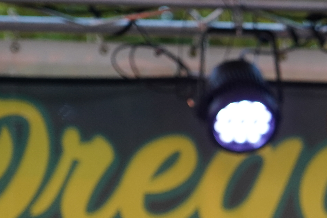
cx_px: 332
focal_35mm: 334
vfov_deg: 4.1
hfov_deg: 6.2
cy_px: 250
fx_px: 3033
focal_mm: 105
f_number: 4
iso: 1000
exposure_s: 1/160
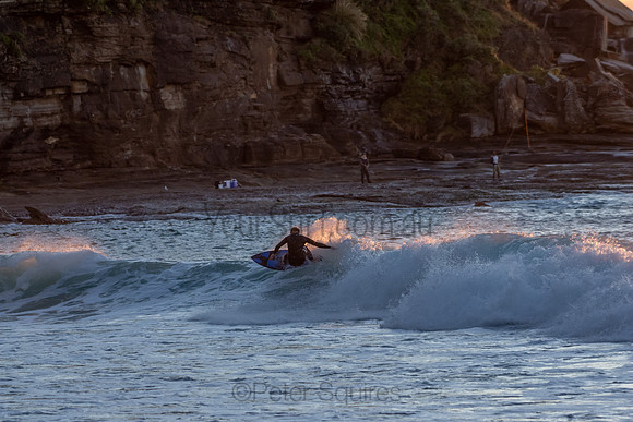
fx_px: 5276
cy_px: 211
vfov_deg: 4.6
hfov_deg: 6.9
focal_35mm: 300
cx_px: 316
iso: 640
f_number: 5.6
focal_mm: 200
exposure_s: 1/400
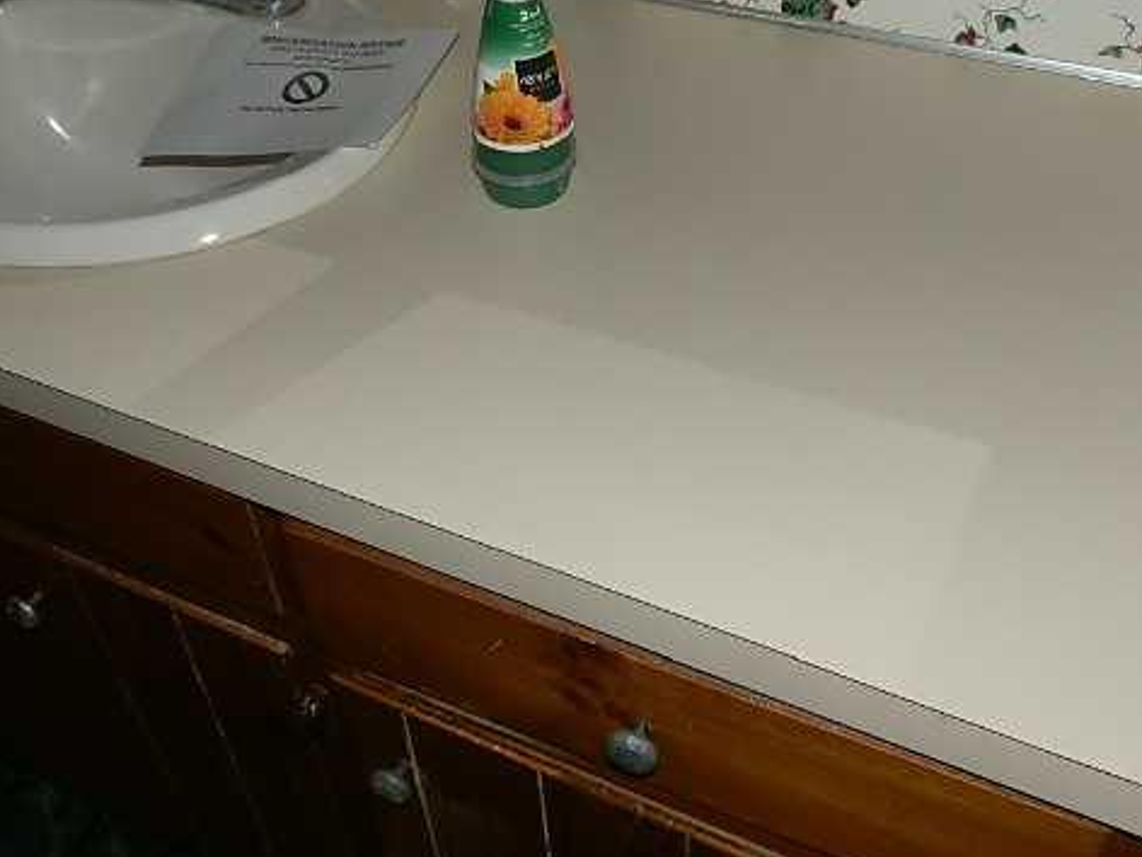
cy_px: 368
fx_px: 1254
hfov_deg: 48.9
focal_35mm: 38
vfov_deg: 37.6
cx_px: 498
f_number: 3.1
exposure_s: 1/30
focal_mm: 5
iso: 100
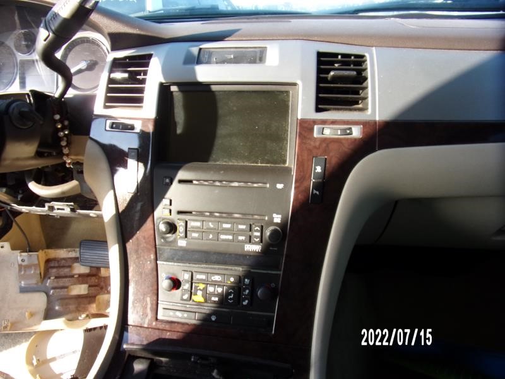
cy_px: 190
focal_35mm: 24
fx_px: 350
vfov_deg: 56.8
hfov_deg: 71.6
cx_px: 252
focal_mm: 4.3
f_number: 3.3
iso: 80
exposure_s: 1/120
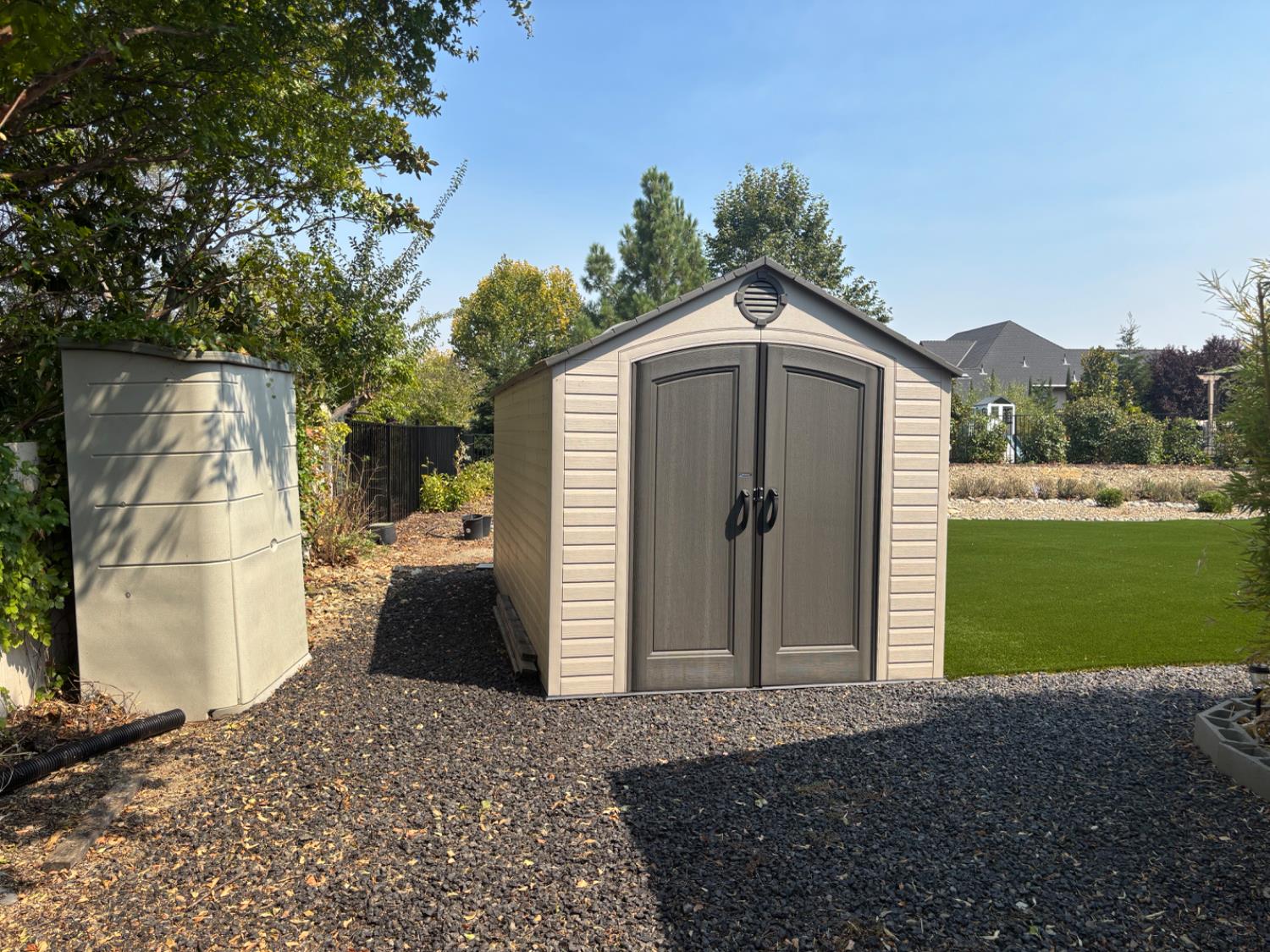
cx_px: 635
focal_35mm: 26
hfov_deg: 67.3
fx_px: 954
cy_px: 476
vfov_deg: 53.1
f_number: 1.6
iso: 50
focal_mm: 5.96
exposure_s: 1/2571
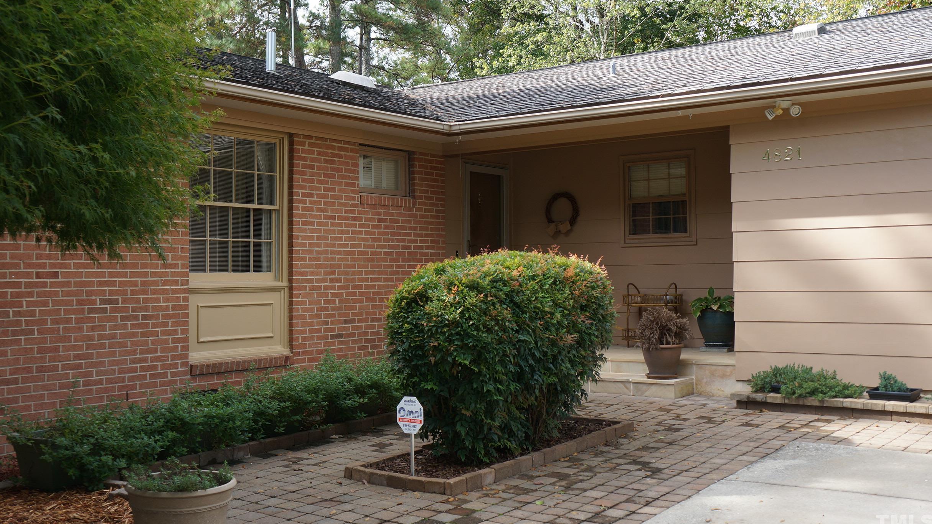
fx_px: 977
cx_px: 469
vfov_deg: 30.0
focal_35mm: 40
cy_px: 222
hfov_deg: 51.0
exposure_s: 1/100
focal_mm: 25
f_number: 5
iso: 100
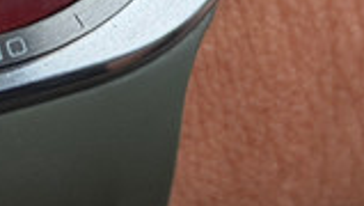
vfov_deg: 4.4
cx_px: -117
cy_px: -163
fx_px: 2668
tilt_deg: -30.7
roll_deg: +13.3
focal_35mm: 276
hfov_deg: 7.7
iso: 640
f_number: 1.78
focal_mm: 6.76
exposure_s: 1/24
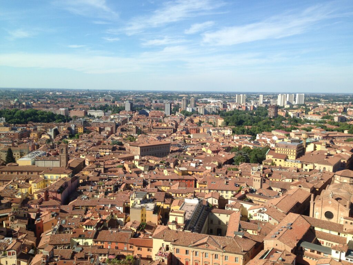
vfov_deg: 42.9
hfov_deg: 55.4
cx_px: 176
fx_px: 337
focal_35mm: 33
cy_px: 132
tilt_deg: -8.2
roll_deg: -1.2
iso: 50
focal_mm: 4.12
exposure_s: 1/1290
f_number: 2.4
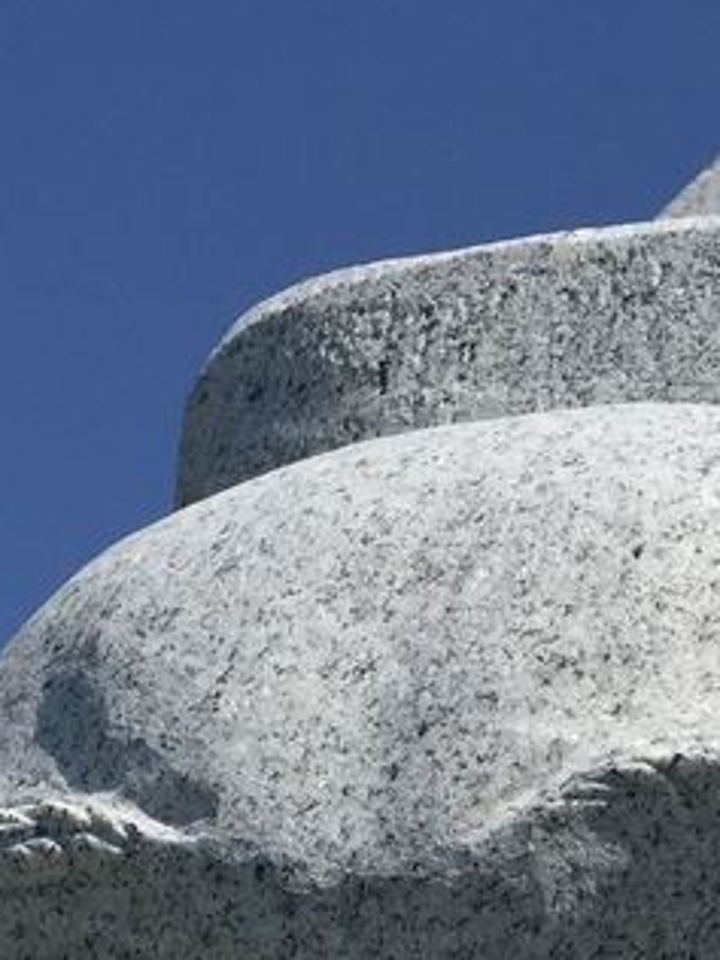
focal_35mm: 110
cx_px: 386
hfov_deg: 13.5
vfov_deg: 16.1
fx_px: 3051
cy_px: 1522
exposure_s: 1/3597
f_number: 2.2
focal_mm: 4.15
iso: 32
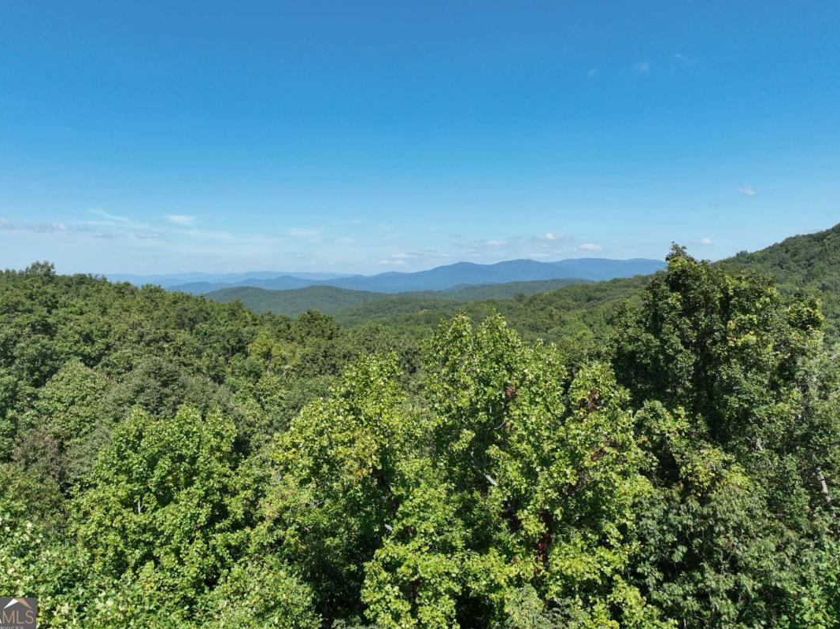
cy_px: 278
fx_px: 655
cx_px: 405
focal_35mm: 27
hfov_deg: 65.3
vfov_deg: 51.2
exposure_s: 1/1250
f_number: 2.8
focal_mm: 12.29
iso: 100
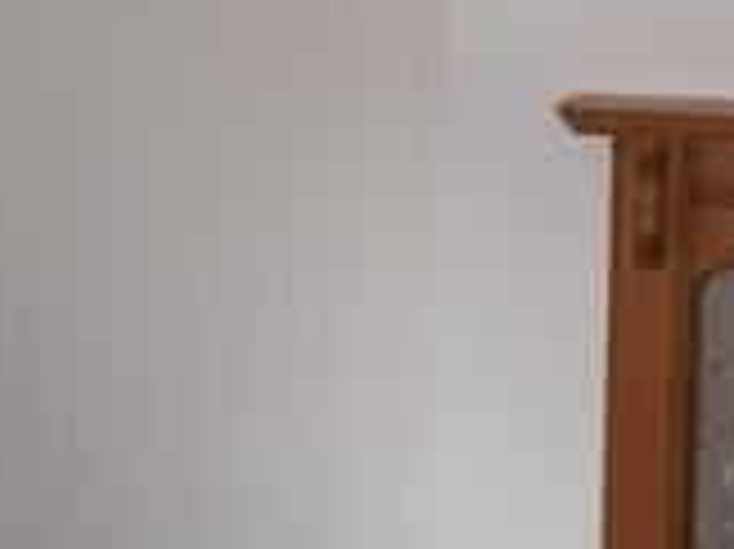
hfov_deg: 15.2
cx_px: 885
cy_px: 281
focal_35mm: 125
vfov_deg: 11.8
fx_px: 2649
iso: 100
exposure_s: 1/45
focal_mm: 6.3
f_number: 3.5
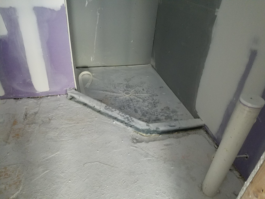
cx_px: 132
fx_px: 199
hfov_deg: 67.3
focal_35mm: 26
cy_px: 100
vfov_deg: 53.1
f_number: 1.7
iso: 250
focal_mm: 4.2
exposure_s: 1/10
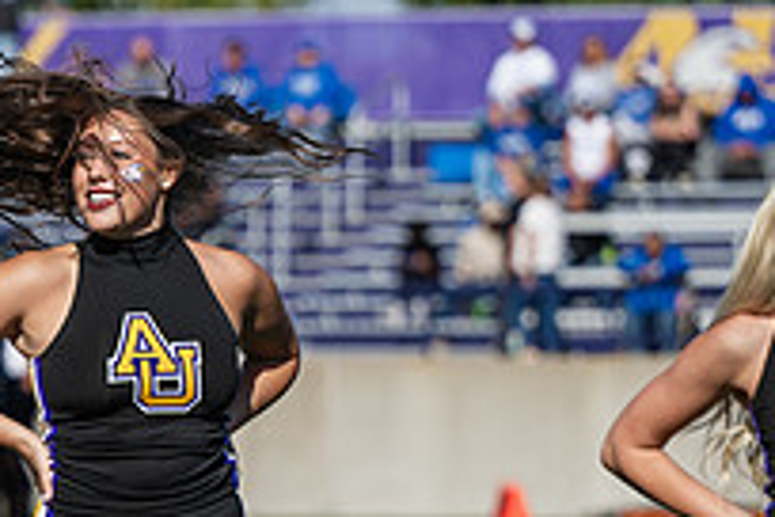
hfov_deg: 5.6
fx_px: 7943
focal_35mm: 369
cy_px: 595
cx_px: 23
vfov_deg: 3.7
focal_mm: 130
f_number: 3.2
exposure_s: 1/1600
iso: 80
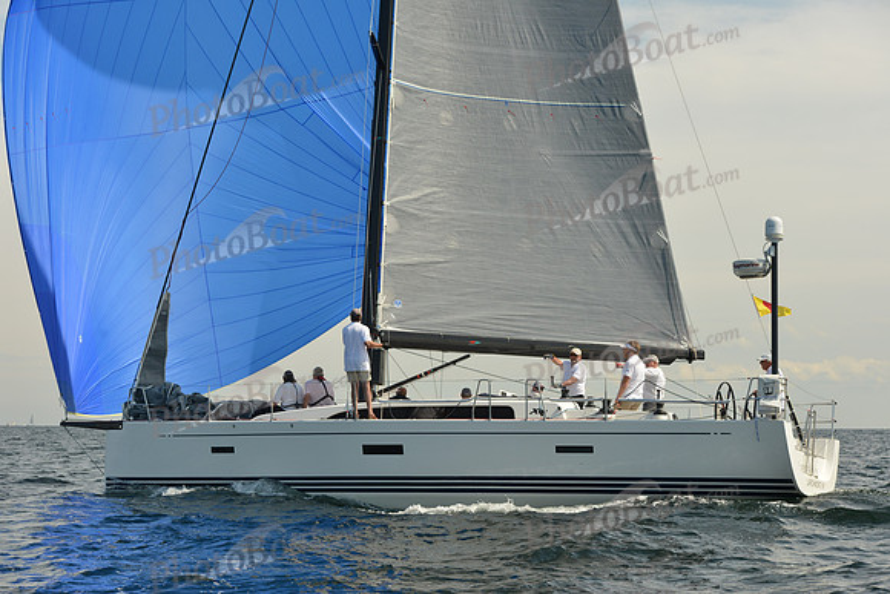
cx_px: 445
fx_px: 2522
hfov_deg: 20.0
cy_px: 297
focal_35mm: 102
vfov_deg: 13.4
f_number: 8
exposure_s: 1/1250
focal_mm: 102
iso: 320
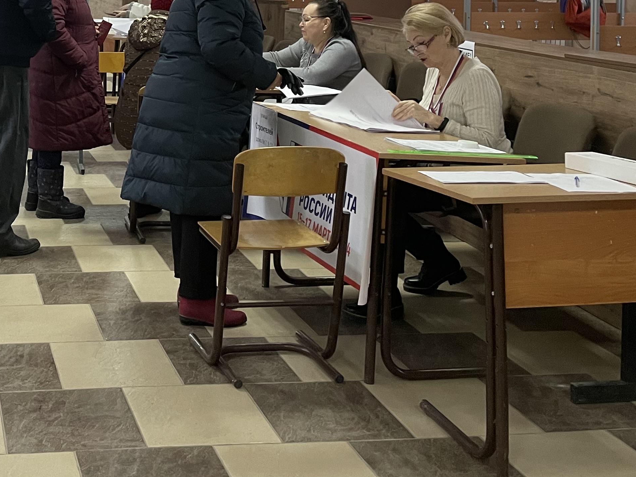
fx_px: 1011
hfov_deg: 32.8
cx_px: 39
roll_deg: -0.8
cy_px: -24
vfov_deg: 25.0
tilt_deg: -0.9
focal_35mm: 55
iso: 125
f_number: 1.6
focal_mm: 4.2
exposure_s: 1/83
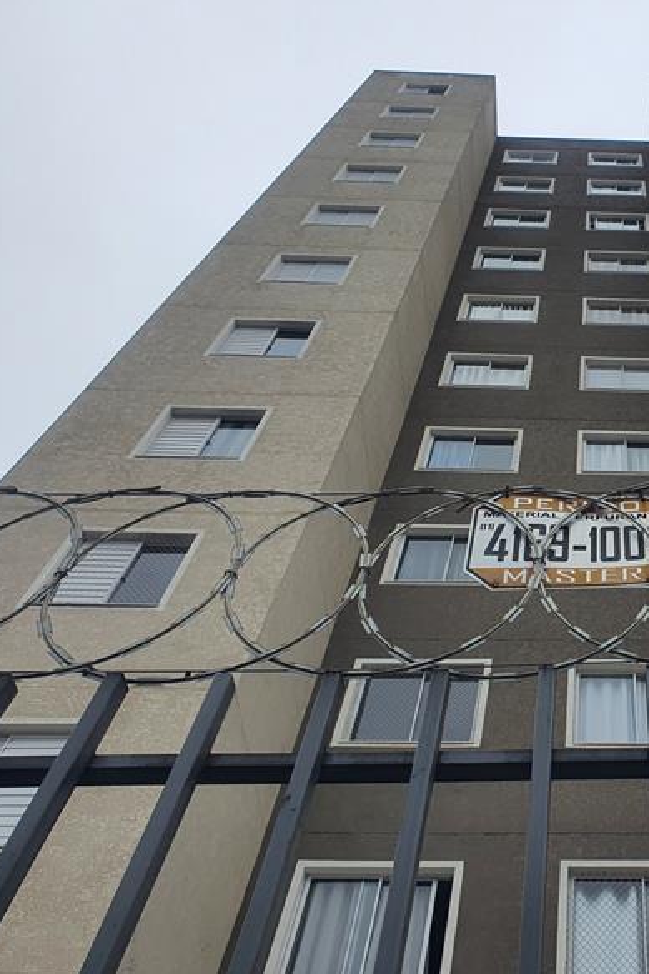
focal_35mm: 37
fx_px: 1000
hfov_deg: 33.3
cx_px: 627
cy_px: 491
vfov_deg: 51.9
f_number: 2.4
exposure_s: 1/912
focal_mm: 4.3
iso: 50
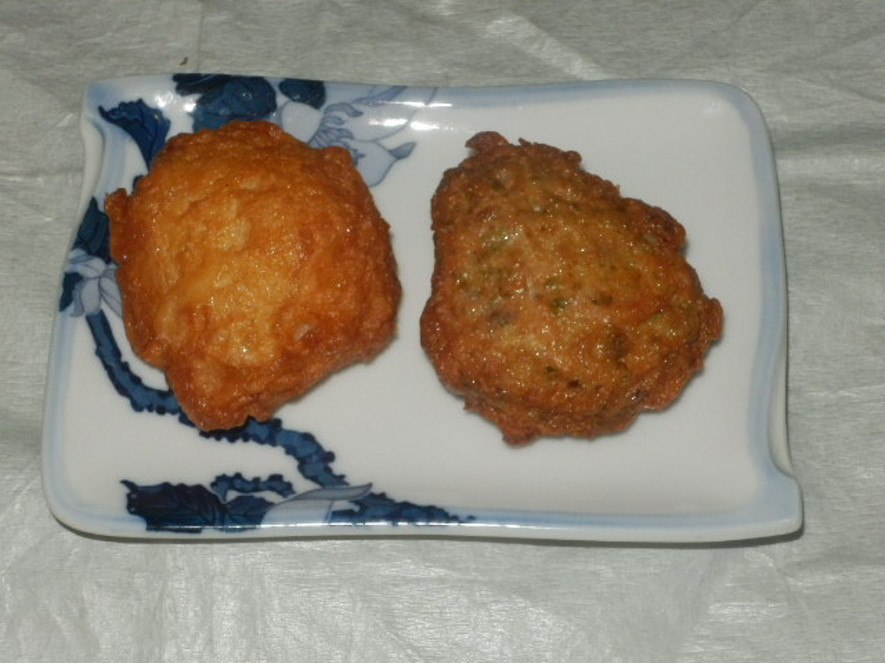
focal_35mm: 88
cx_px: 442
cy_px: 332
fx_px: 2250
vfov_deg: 16.8
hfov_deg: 22.3
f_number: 13
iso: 800
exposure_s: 1/40
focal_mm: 15.5
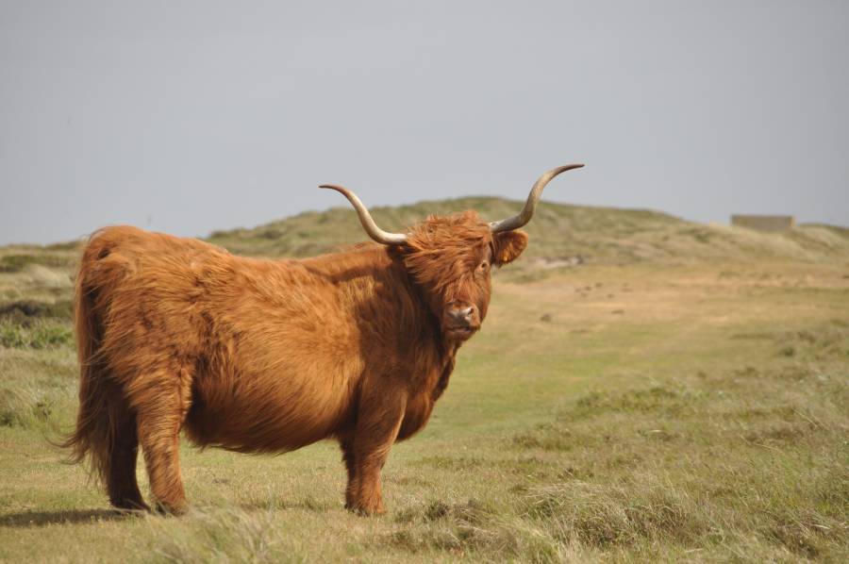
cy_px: 282
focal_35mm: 300
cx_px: 424
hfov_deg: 6.9
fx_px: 7067
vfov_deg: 4.6
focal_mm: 200
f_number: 6.3
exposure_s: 1/1250
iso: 320
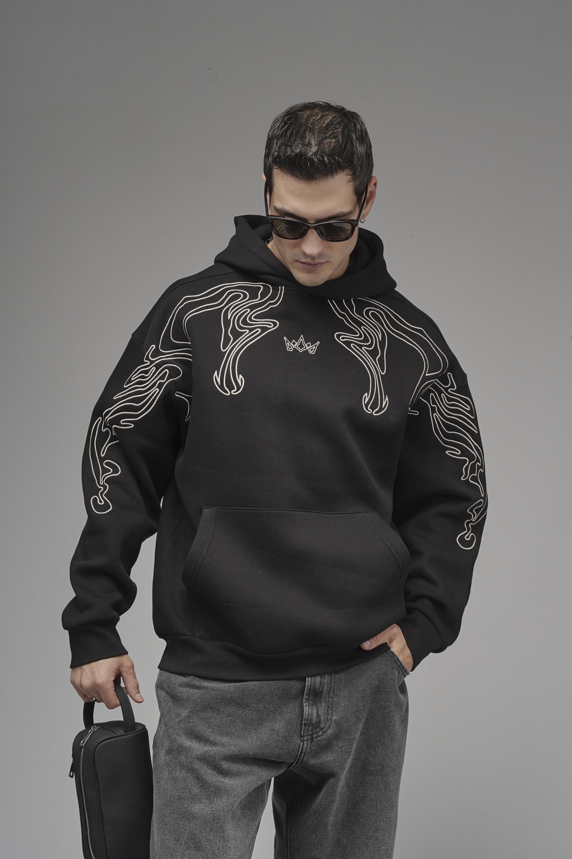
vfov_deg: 27.0
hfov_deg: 18.2
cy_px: 430
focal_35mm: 75
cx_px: 286
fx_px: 1787
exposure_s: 1/125
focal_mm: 50
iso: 64
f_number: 7.1
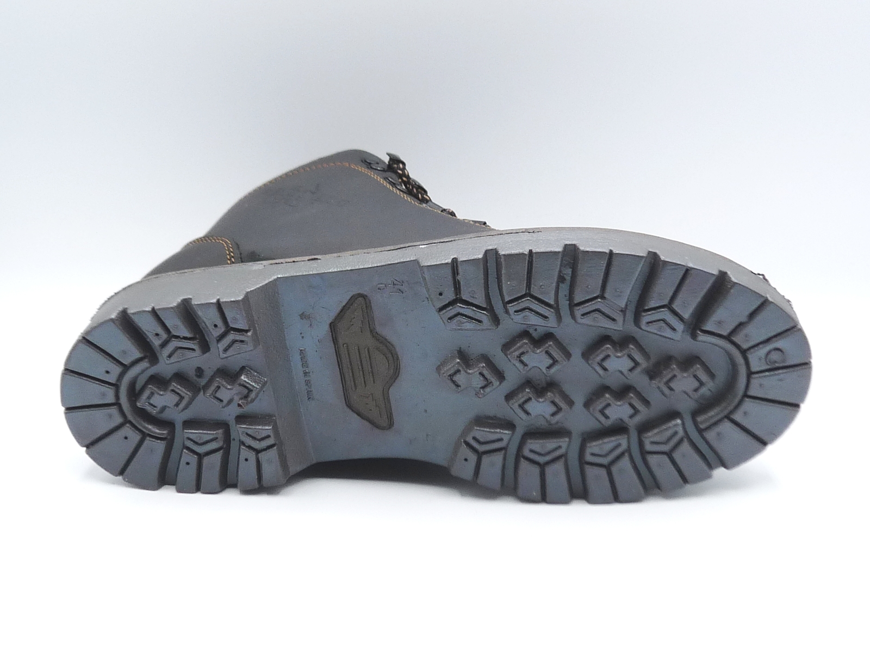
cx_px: 435
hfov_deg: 38.2
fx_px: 1257
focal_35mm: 50
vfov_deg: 29.1
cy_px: 326
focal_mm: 5
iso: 100
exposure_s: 1/160
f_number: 4
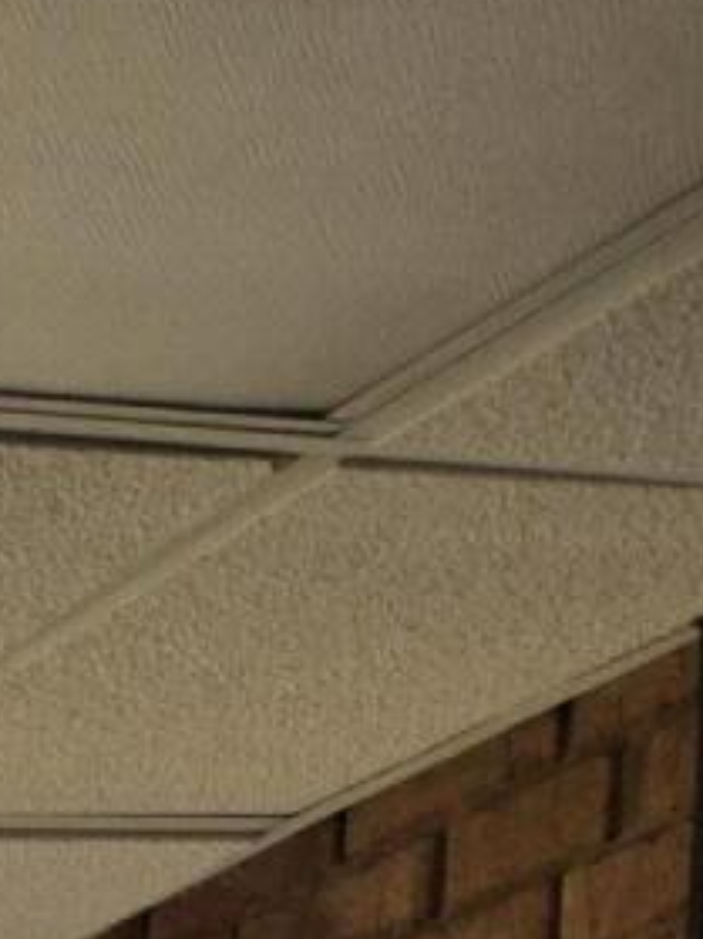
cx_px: -1806
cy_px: 2777
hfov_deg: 7.3
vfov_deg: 9.5
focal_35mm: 165
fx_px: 4471
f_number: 1.8
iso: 80
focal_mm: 5.4
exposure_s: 1/596
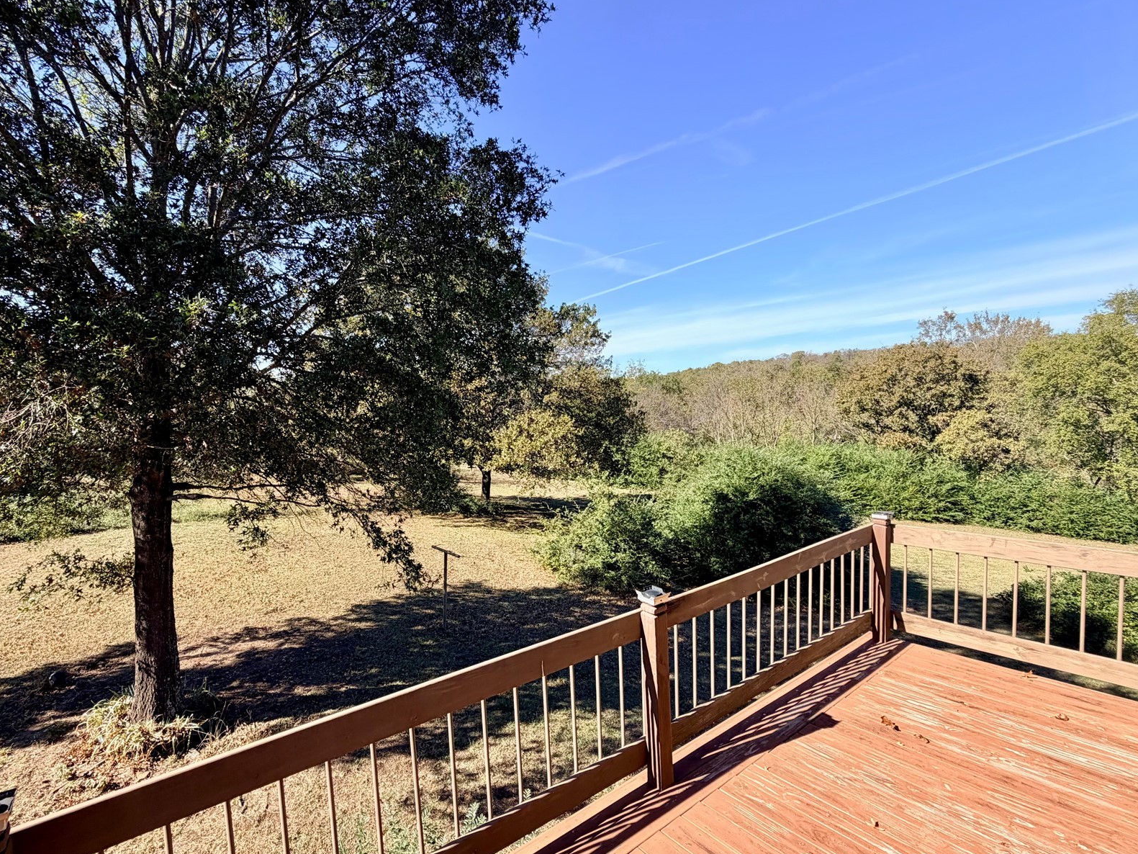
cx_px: 515
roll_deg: +2.9
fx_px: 559
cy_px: 436
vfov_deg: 74.7
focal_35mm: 17
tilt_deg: -3.2
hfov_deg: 90.8
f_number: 2.2
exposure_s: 1/694
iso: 40
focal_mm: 2.22
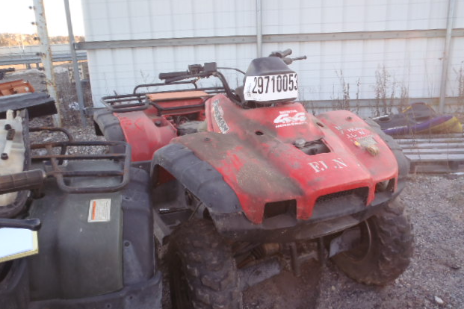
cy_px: 171
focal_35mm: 30
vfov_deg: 43.5
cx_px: 236
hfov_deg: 61.9
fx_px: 387
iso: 80
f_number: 3.5
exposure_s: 1/80
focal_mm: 5
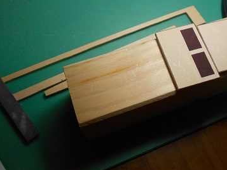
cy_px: 63
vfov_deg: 34.2
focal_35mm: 42
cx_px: 137
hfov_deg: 44.5
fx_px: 276
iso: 250
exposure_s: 1/250
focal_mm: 5.1
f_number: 3.4
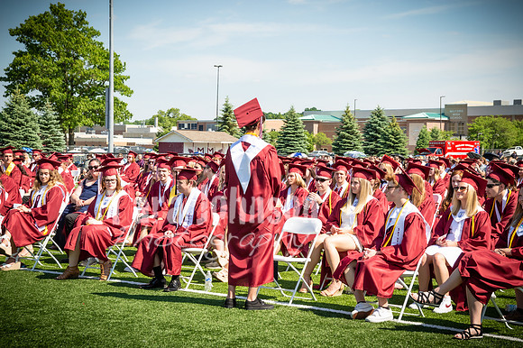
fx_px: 1089
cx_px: 262
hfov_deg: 27.0
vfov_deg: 18.2
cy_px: 174
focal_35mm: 75
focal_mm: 50
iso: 200
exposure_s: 1/500
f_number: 7.1
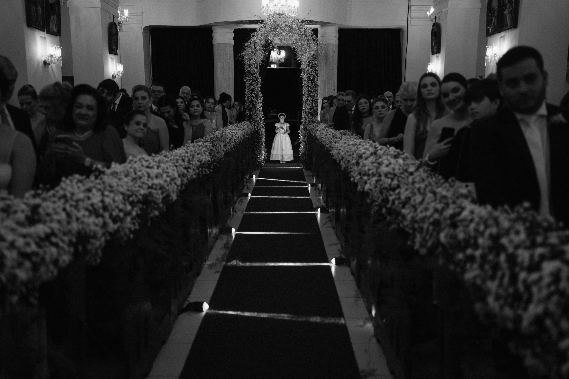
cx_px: 284
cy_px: 190
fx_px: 597
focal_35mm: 38
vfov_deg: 35.2
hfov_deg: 50.9
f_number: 1.8
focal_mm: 37.8
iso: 640
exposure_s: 1/320
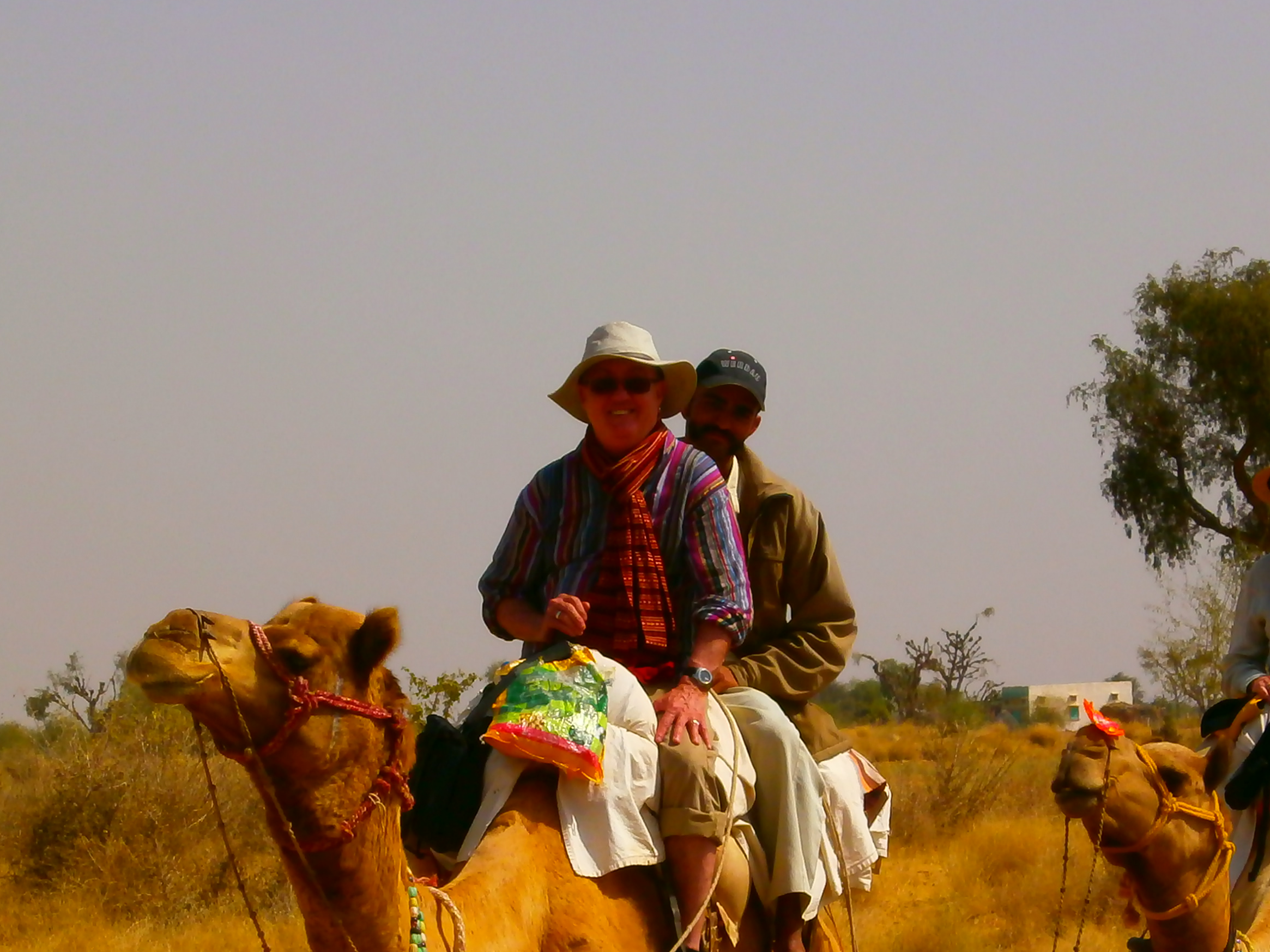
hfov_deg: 12.7
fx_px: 5686
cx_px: 685
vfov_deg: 9.5
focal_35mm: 155
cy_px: 764
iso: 100
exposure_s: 1/1000
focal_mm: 16.2
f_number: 5.9
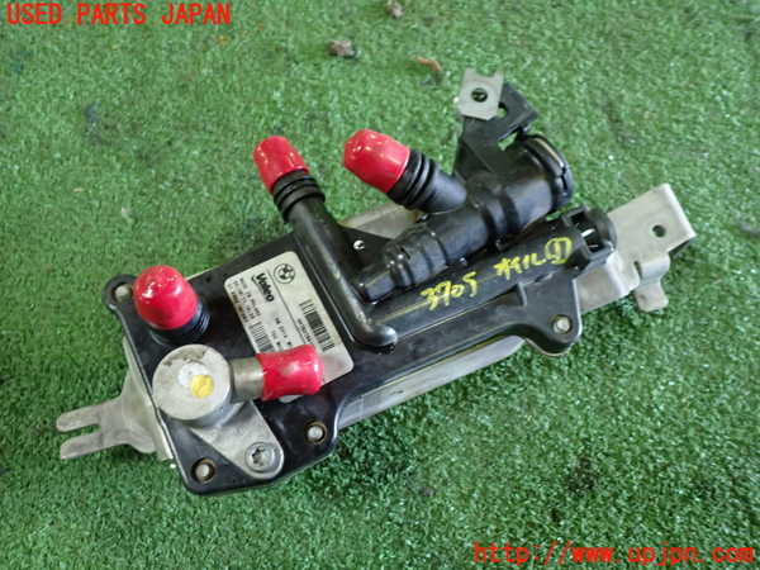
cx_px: 380
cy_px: 285
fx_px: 659
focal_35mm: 30
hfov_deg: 60.0
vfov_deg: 46.8
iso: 400
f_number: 2.3
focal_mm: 5.4
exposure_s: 1/30
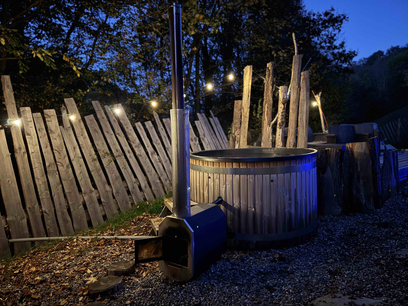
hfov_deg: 71.6
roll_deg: +2.0
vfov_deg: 56.8
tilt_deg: -5.8
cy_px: 153
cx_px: 204
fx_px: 283
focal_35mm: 24
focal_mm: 6.76
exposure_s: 1/14
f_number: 1.78
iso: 3200
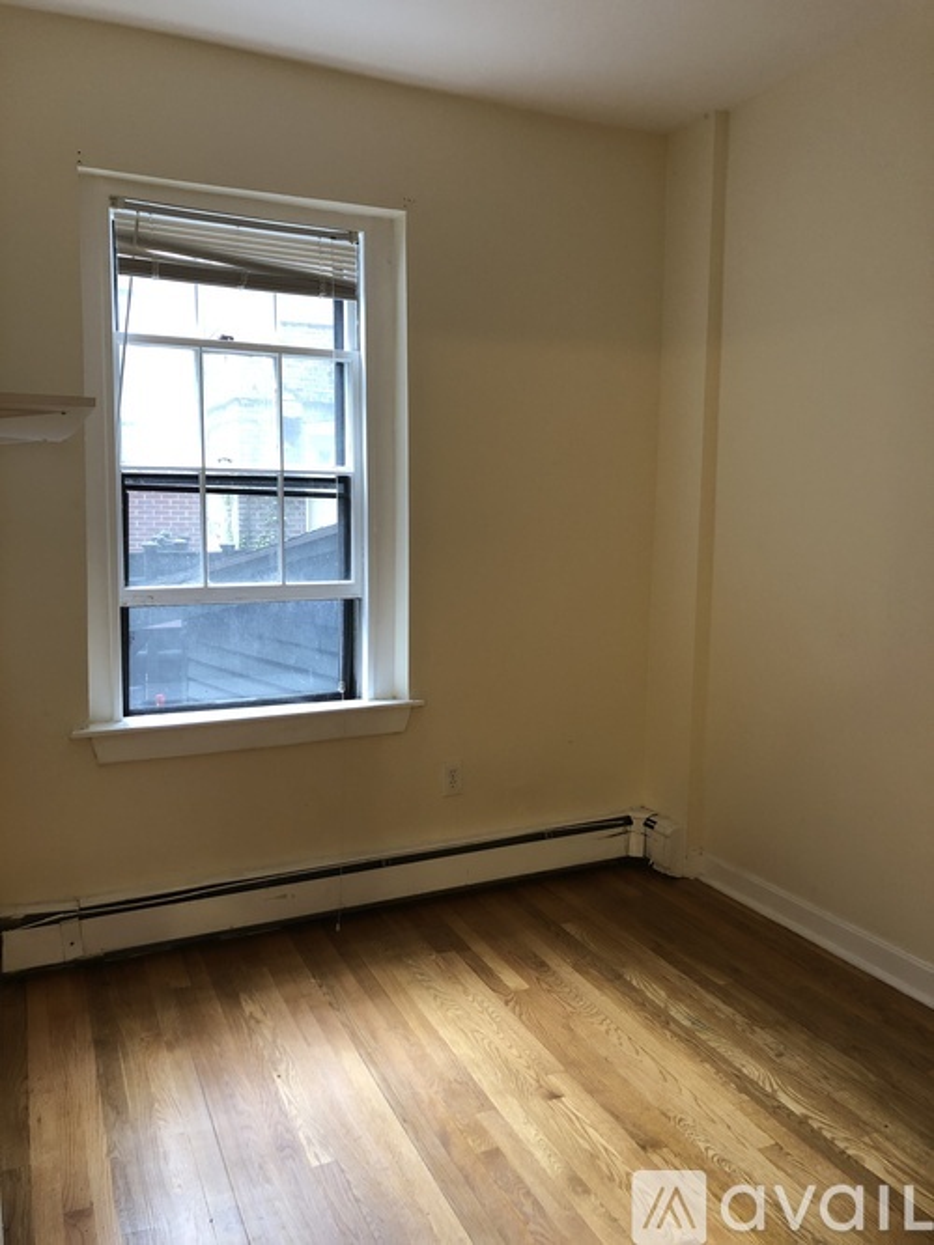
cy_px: 622
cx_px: 467
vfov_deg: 63.5
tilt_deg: -5.5
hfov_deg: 49.7
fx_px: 1008
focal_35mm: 28
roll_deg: -0.1
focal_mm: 4
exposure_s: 1/15
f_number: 1.8
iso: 50
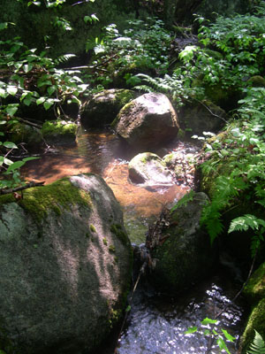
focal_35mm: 38
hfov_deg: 37.7
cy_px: 177
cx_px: 132
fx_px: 388
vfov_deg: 49.0
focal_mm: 8
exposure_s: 1/22.7
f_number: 2.8
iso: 100
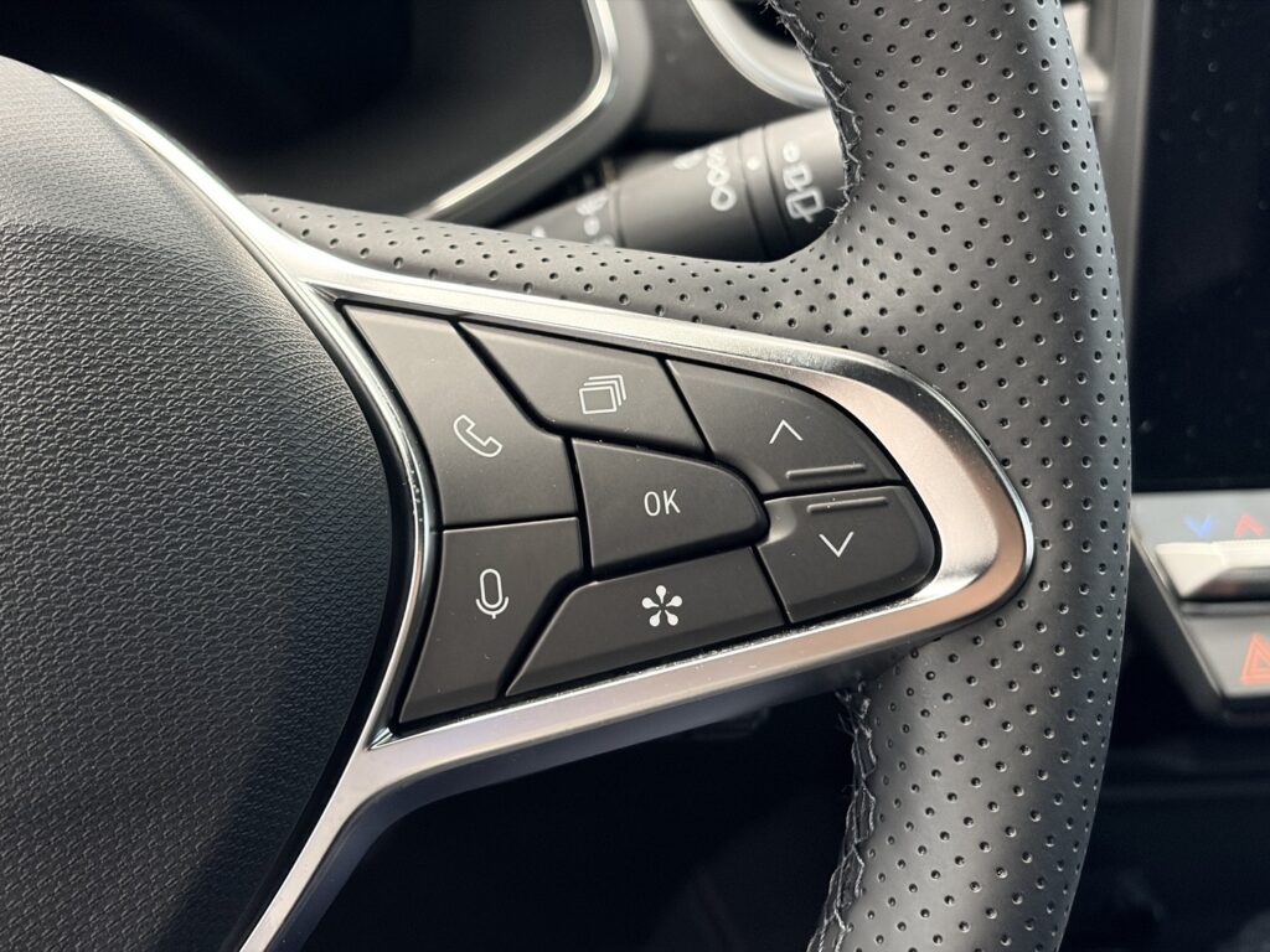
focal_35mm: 52
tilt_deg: -28.8
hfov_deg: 36.8
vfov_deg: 28.0
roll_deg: -3.1
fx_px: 1908
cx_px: 635
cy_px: 476
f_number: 1.6
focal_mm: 5.96
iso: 320
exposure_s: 1/25
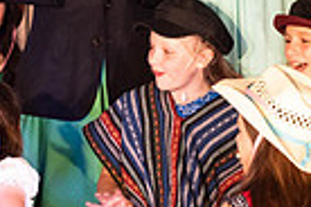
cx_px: 146
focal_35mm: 526
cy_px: -26
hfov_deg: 3.9
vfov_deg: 2.6
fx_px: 4544
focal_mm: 125
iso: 1400
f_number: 2.8
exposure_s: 1/125
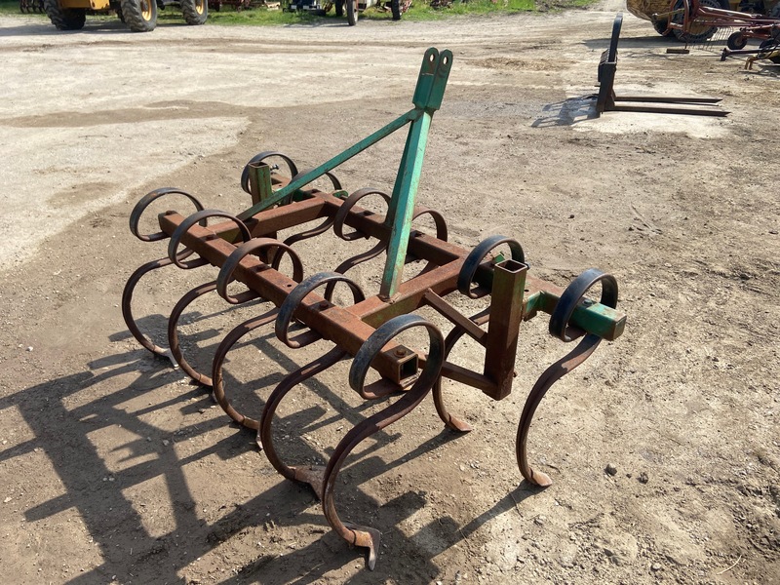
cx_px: 390
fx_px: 586
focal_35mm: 26
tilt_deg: -28.8
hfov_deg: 67.3
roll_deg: -2.1
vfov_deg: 53.1
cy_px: 292
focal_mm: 4.25
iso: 32
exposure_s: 1/2183
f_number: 1.8
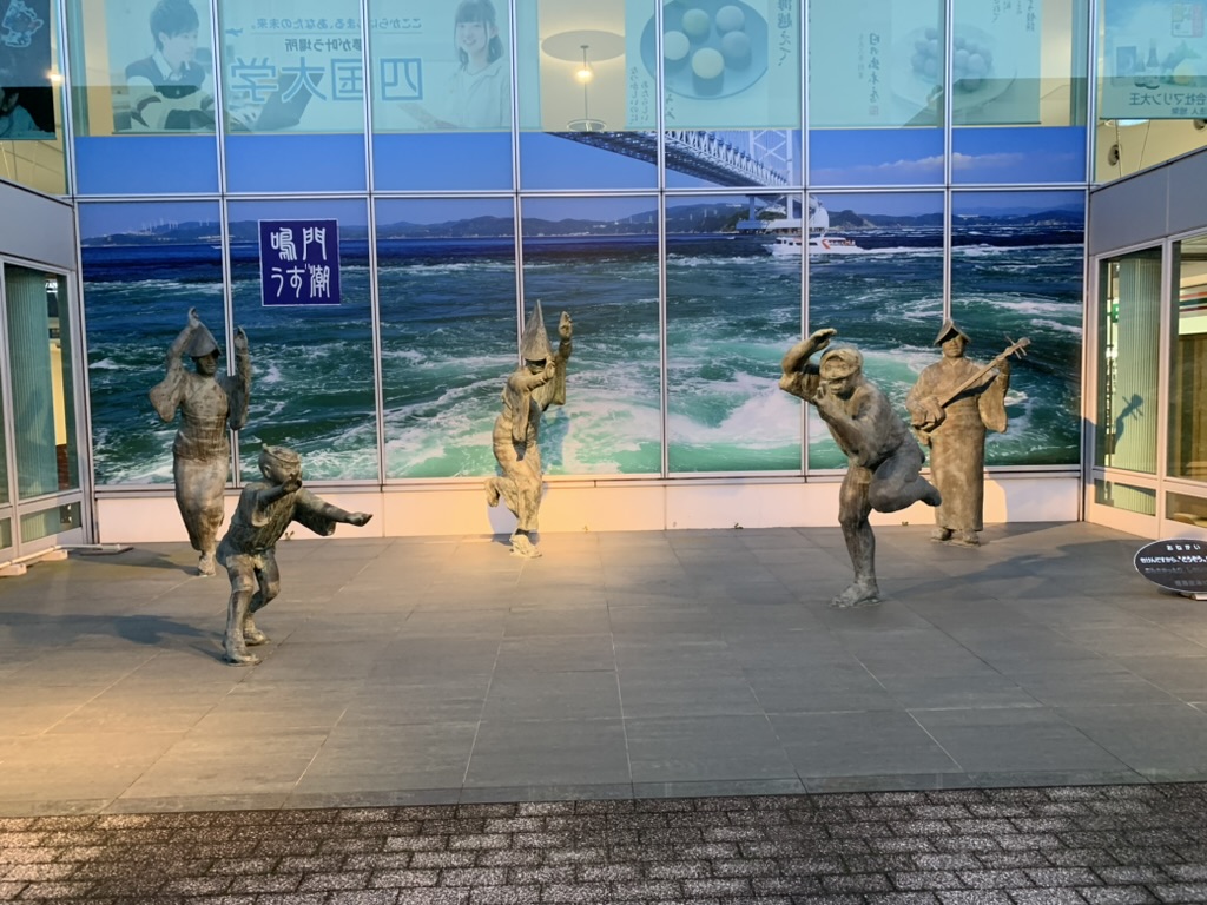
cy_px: 452
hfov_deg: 67.3
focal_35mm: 26
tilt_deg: -2.9
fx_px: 907
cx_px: 604
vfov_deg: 53.1
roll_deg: +0.2
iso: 200
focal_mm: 4.25
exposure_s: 1/60
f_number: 1.8
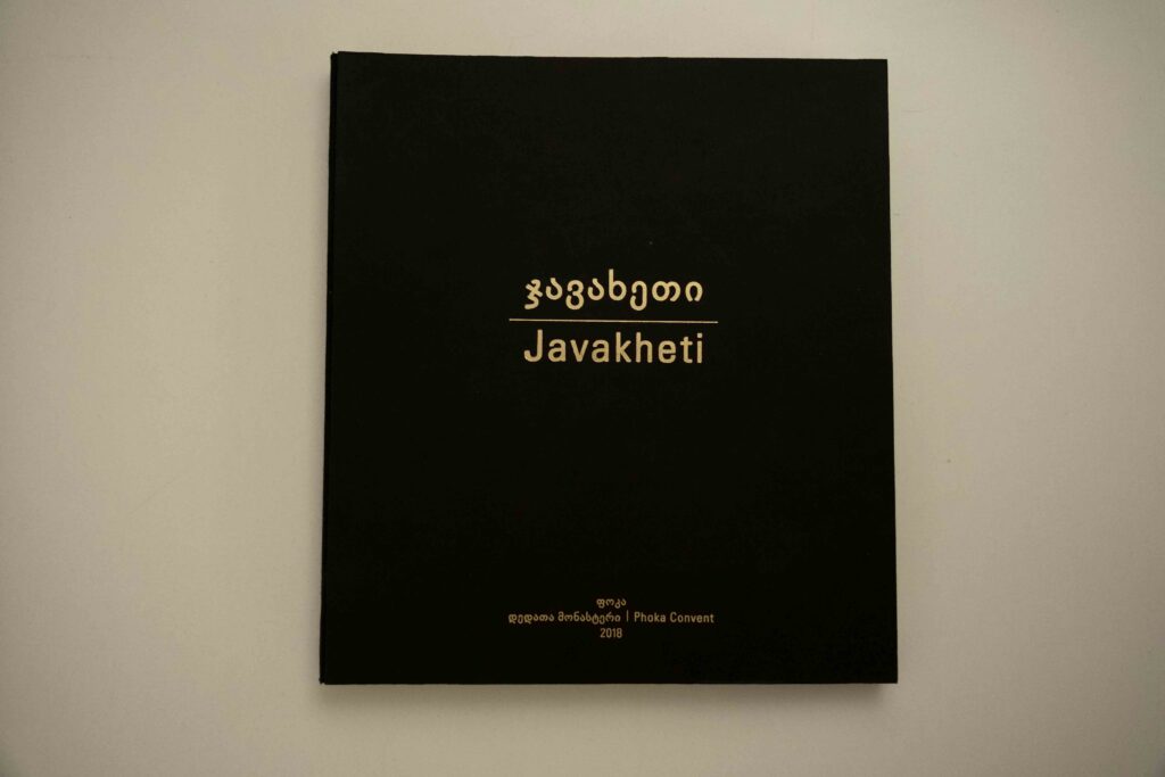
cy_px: 388
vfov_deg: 41.1
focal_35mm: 32
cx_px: 582
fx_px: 1036
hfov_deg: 58.7
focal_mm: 21.2
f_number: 4
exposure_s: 1/30
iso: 1250
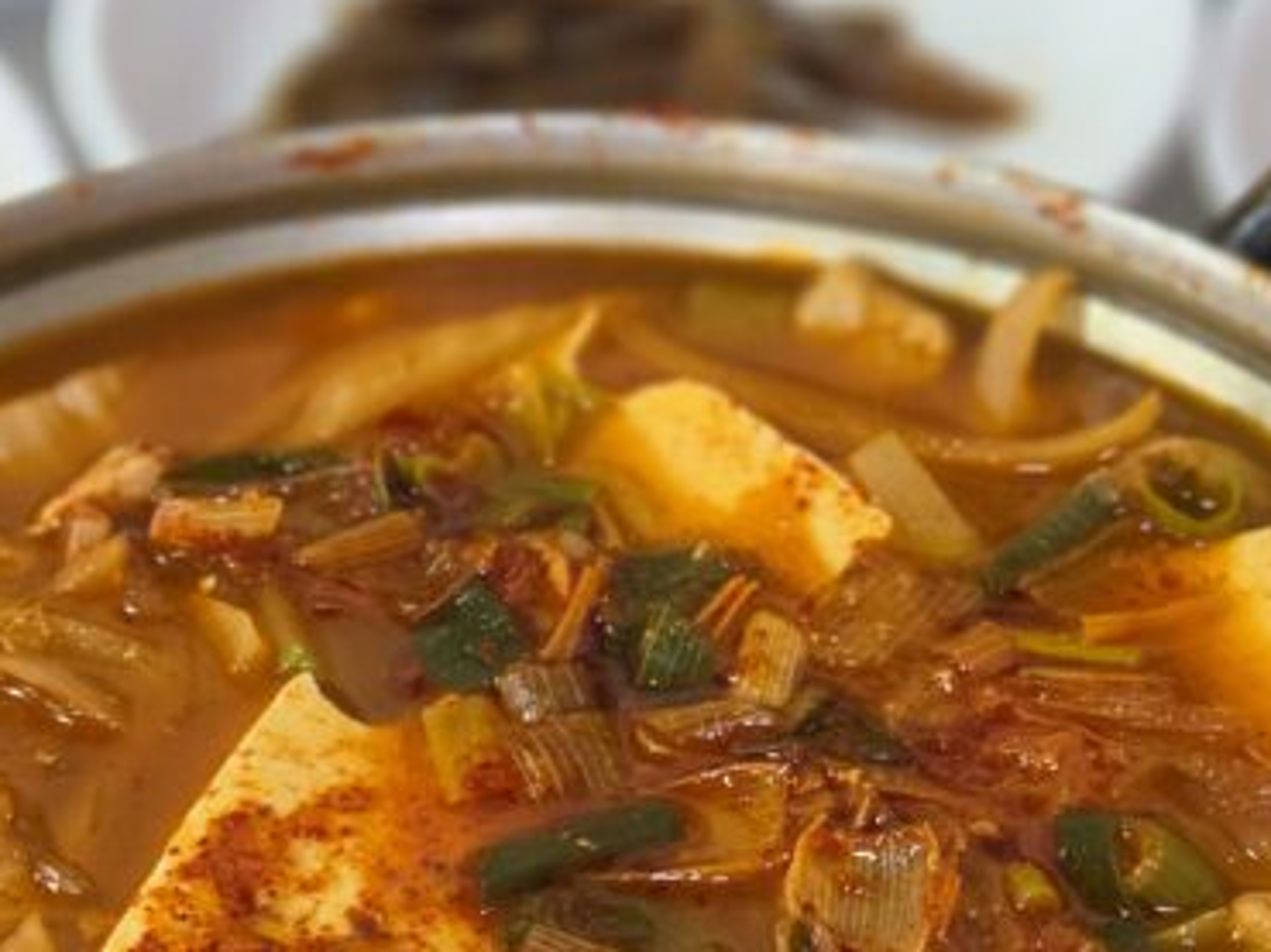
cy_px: 847
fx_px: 6164
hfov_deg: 11.8
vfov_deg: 8.8
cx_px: 598
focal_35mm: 168
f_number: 2.4
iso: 250
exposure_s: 1/60
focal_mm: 7
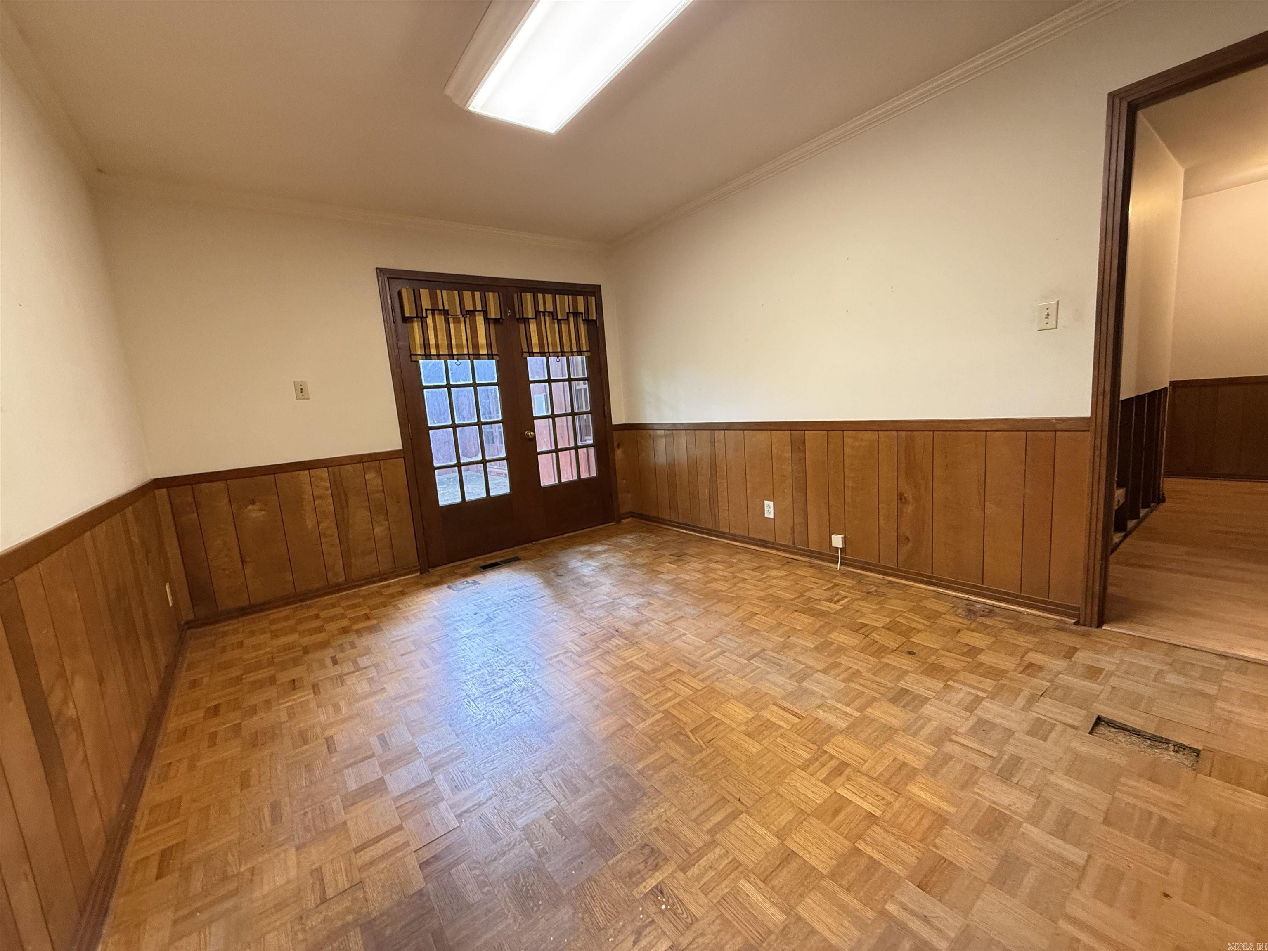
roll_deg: +4.8
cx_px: 634
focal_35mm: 14
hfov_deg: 102.1
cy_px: 476
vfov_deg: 85.7
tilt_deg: -7.8
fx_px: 513
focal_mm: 2.22
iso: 500
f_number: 2.2
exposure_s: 1/60
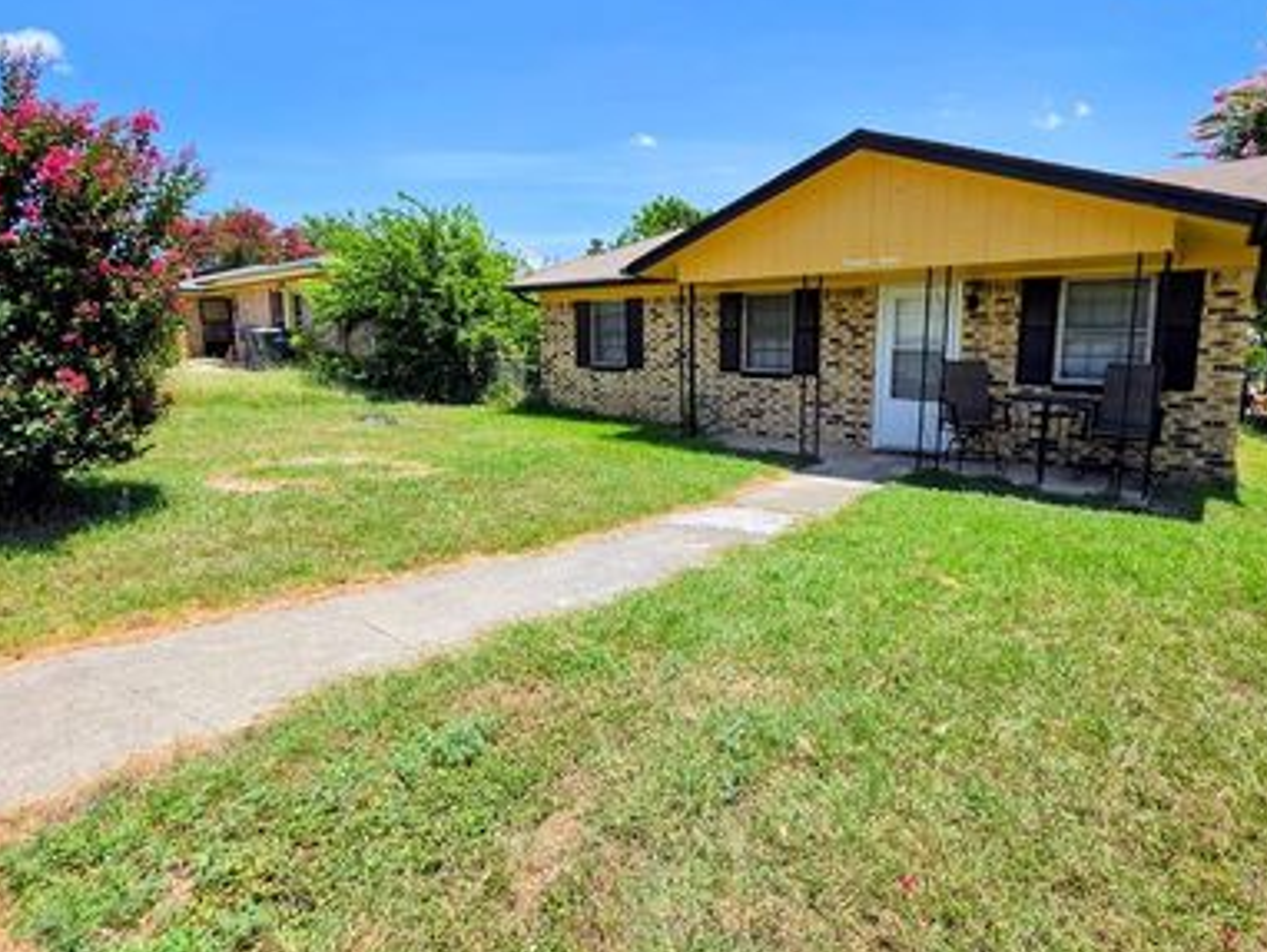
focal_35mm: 17
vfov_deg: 74.6
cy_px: 436
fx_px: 623
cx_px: 716
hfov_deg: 90.5
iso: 32
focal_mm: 2.2
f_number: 1.9
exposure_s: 1/1628
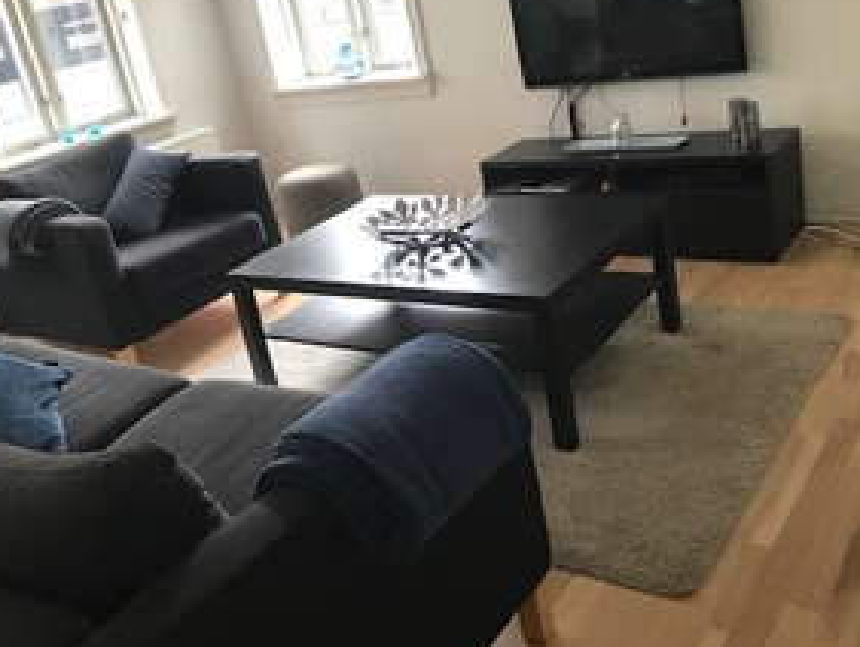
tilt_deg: -18.1
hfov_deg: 50.1
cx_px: 432
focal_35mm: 37
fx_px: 920
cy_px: 259
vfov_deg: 38.6
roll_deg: +11.9
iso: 32
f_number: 1.8
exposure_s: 1/33
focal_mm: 3.99
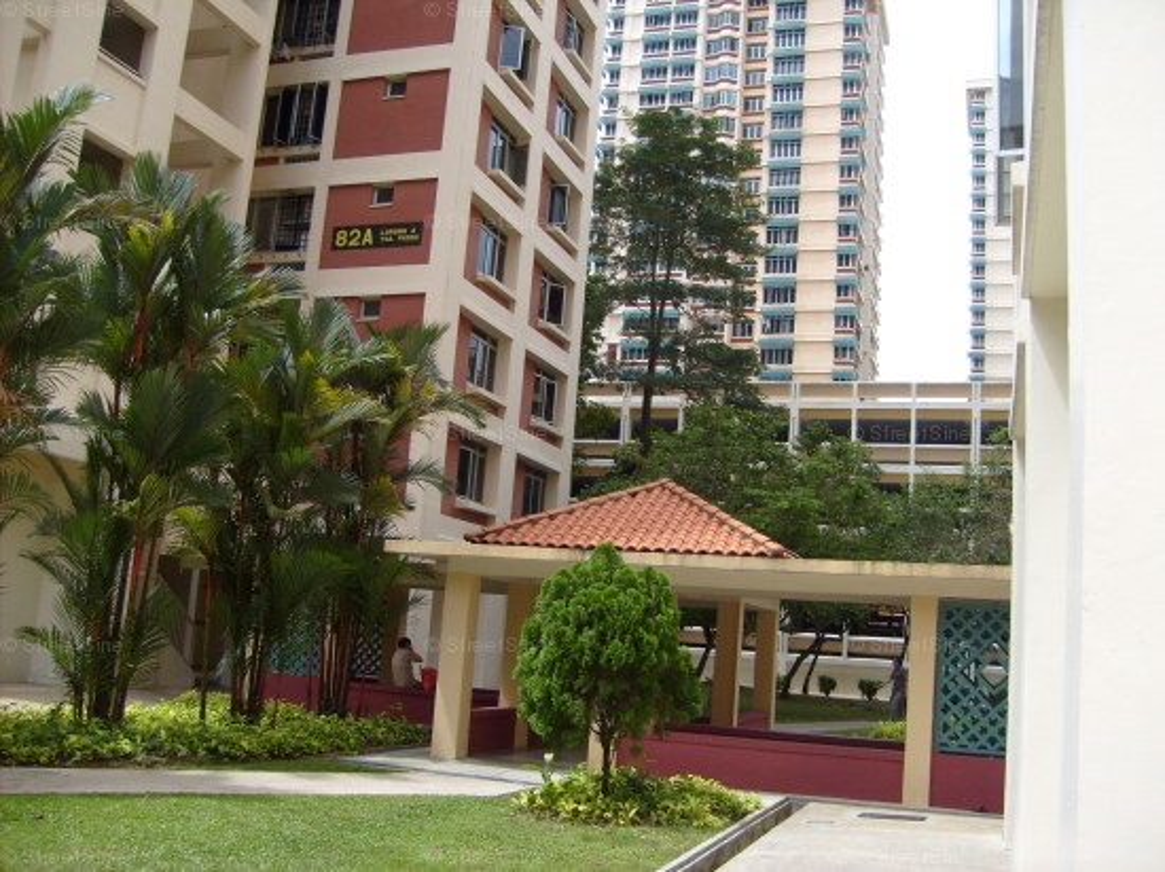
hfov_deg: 52.6
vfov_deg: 40.7
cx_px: 582
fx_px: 1177
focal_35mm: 35
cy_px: 436
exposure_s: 1/125
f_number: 7.1
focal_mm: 5.8
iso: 80
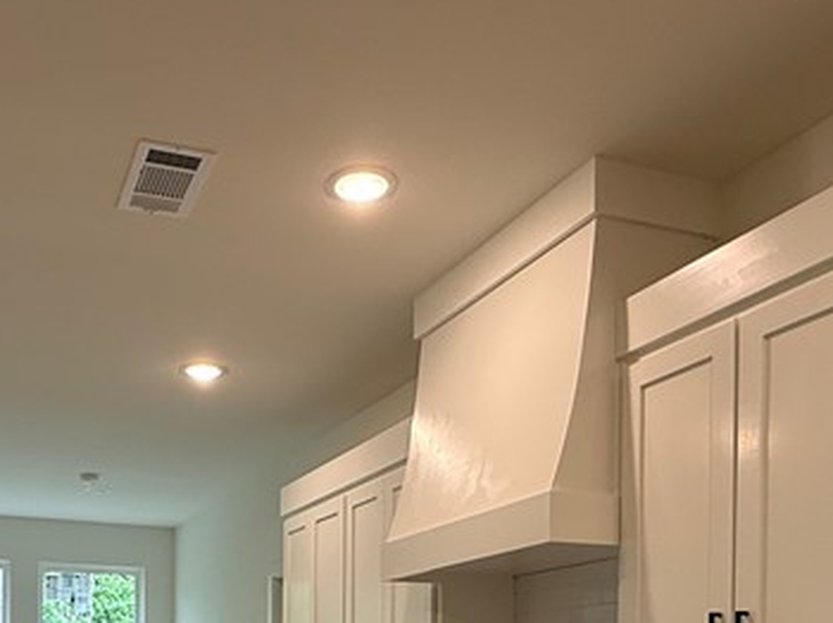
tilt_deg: +0.6
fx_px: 986
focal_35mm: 41
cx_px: 245
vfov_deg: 31.2
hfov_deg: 44.8
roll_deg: -0.8
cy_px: 687
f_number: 2.2
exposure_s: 1/120
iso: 125
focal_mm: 2.22
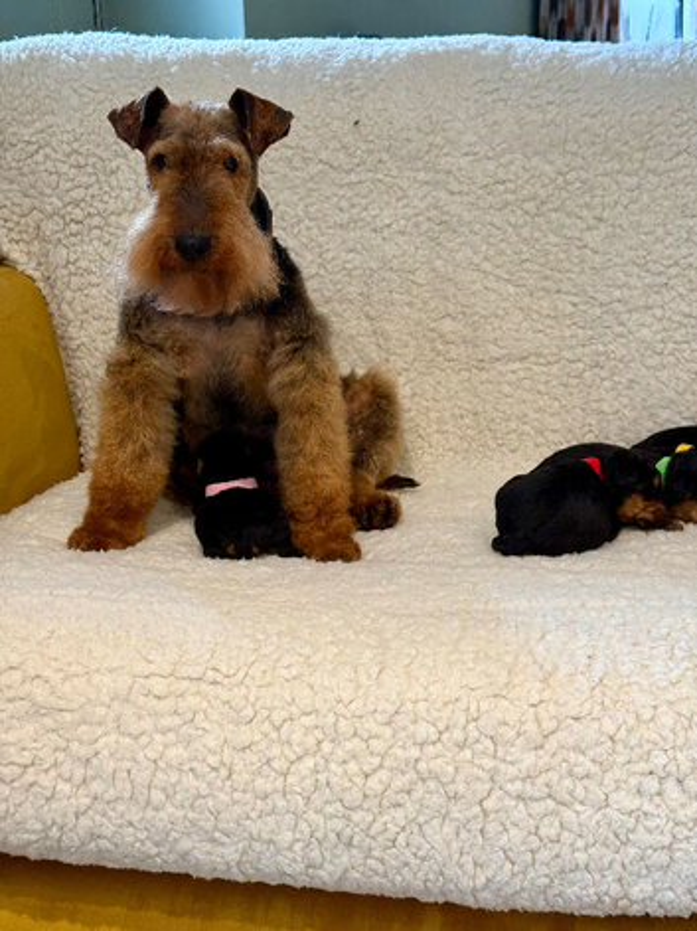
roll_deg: +0.7
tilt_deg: -17.5
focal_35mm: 48
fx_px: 1289
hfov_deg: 30.3
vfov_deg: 39.7
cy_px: 466
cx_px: 348
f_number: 1.78
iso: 125
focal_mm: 6.76
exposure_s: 1/50
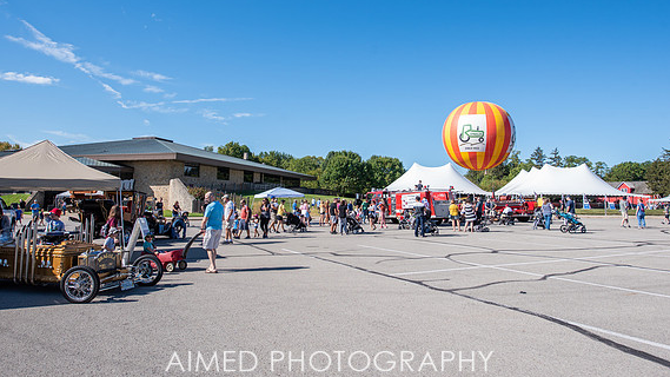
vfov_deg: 44.2
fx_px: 462
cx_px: 334
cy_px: 156
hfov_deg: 71.9
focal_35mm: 26
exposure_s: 1/1000
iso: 250
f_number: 5.6
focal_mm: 24
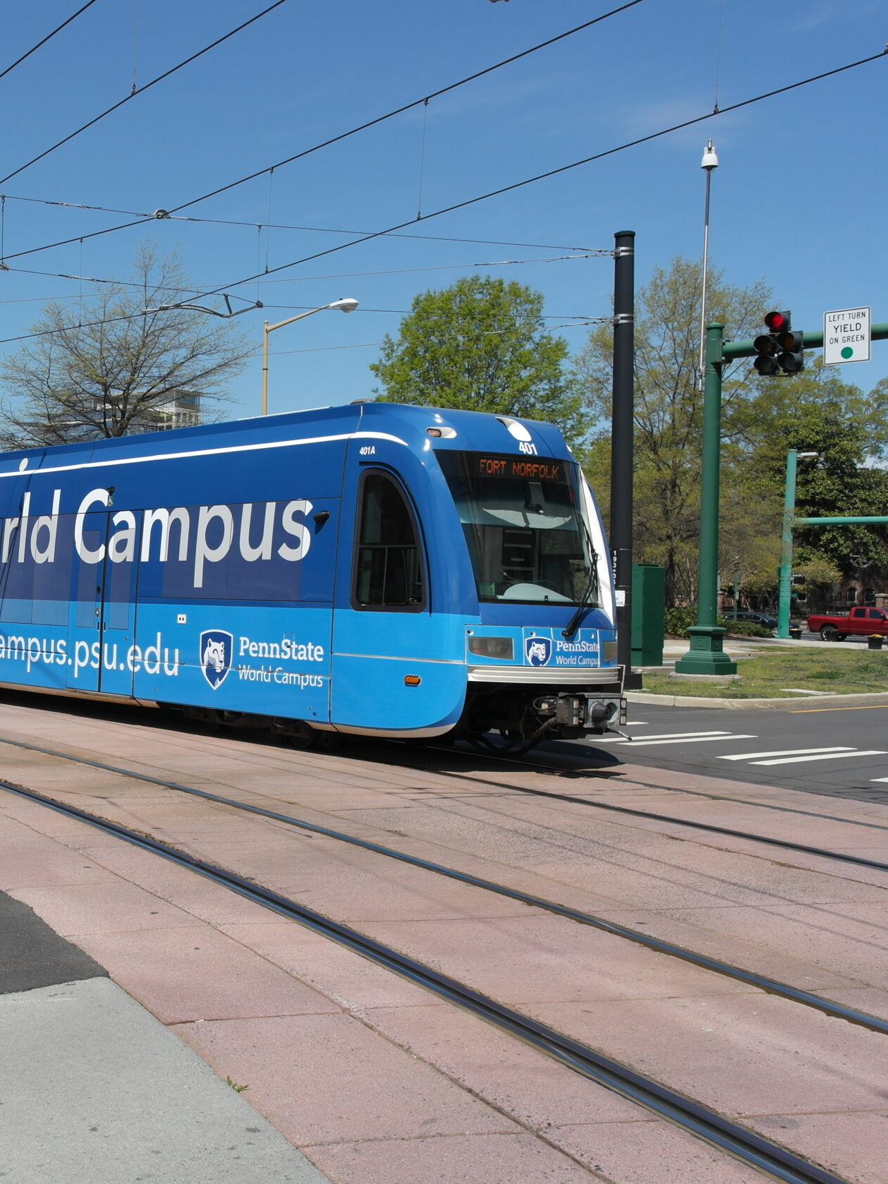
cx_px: 22
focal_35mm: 44
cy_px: 602
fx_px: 1505
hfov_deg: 30.8
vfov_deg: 42.9
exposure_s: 1/320
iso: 100
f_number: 8
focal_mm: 20
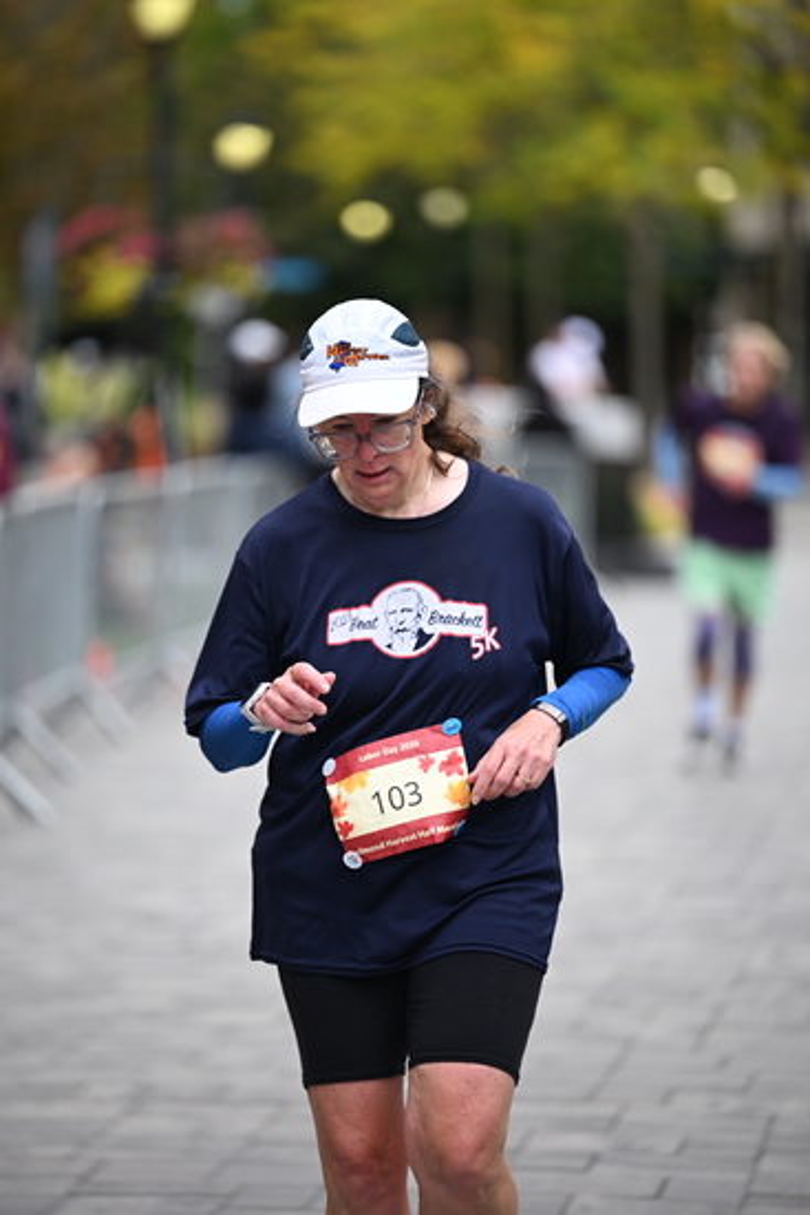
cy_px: 608
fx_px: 5902
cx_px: 405
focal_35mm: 175
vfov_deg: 11.7
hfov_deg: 7.9
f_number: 2.8
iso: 640
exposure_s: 1/2500
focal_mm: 175
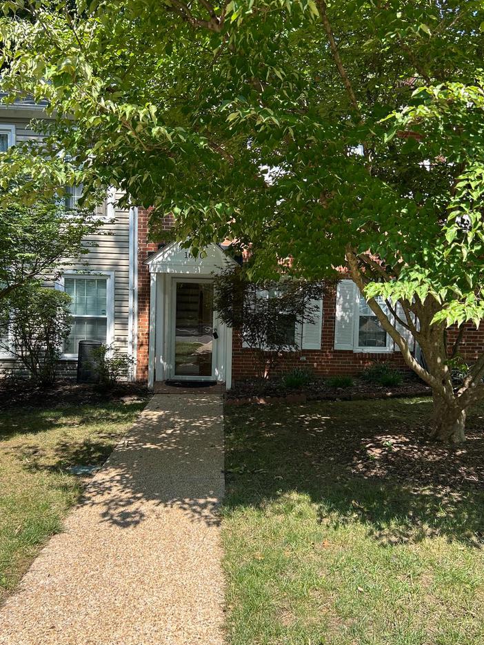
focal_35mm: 30
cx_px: 235
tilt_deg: -1.2
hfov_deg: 46.8
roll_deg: -2.2
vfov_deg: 60.0
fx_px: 559
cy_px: 328
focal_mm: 5.7
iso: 50
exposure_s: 1/1038
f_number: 1.5
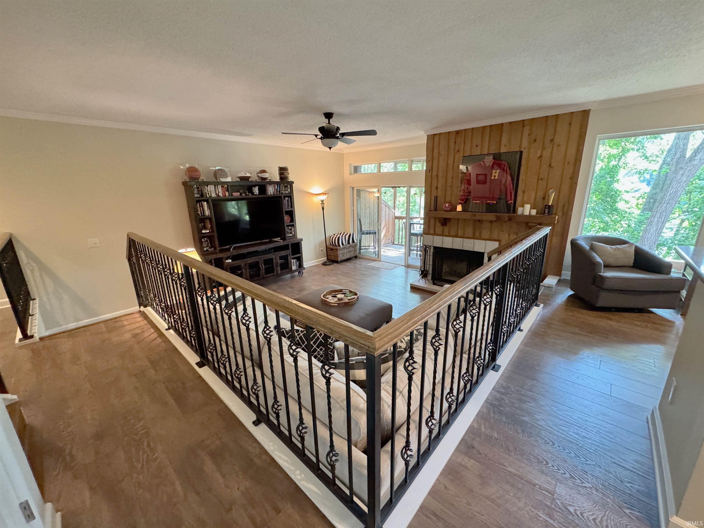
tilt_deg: -15.4
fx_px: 285
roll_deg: +1.2
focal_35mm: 14
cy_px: 264
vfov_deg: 85.7
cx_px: 352
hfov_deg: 102.1
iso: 800
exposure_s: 1/60
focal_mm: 2.22
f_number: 2.2
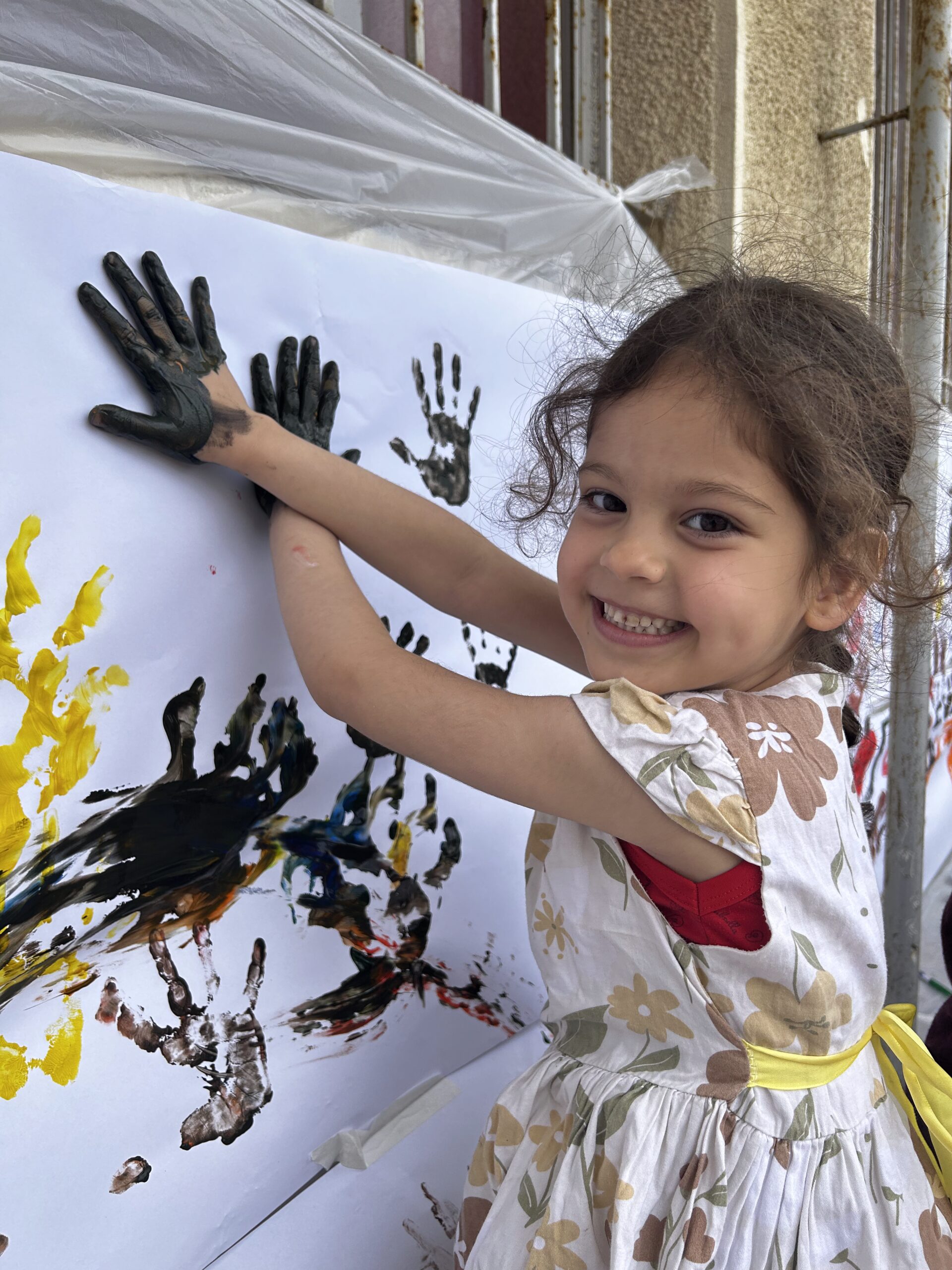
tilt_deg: -7.6
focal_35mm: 26
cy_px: 635
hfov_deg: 53.1
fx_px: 953
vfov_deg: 67.3
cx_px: 476
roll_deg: +1.2
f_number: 1.5
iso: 50
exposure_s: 1/1449
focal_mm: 5.7
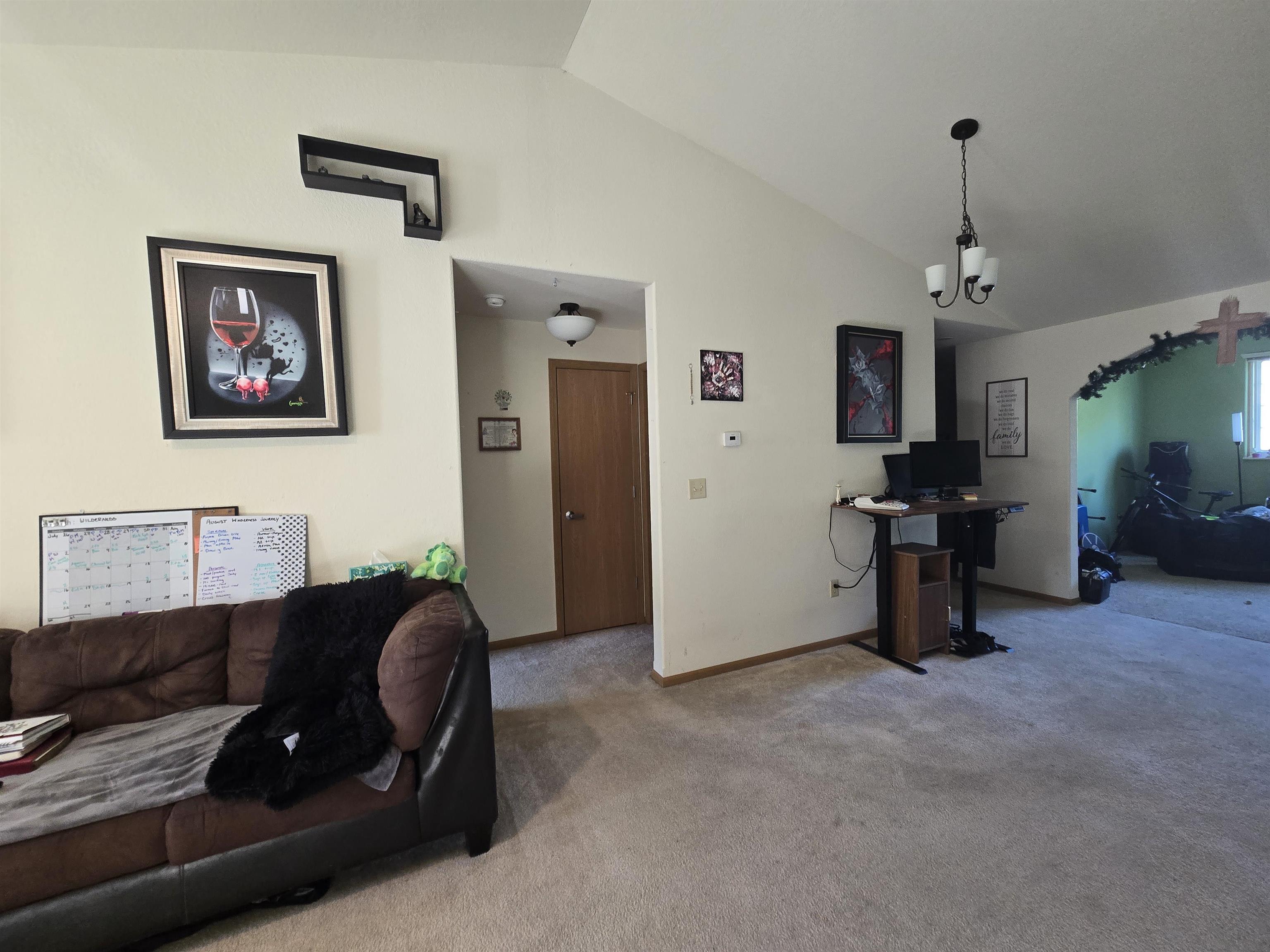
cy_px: 476
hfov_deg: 106.2
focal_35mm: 13
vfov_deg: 89.9
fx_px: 477
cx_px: 635
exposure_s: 1/60
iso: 250
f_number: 2.2
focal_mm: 2.2
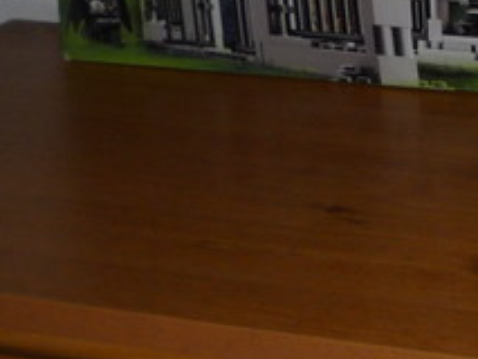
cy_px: -225
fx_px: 1865
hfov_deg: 14.0
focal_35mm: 135
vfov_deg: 10.5
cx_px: 646
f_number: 3.3
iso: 100
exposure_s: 1/30
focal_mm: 5.2
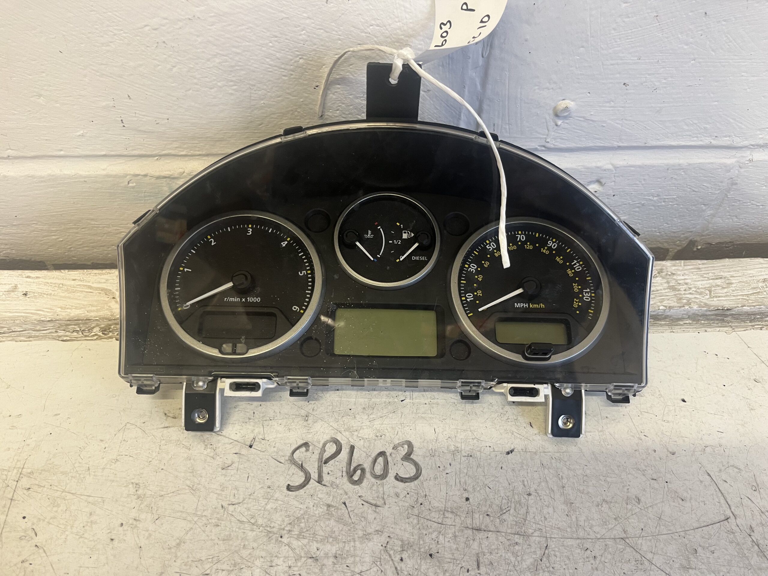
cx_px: 384
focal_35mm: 26
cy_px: 288
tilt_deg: -51.5
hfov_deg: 67.3
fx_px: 577
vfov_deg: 53.1
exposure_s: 1/50
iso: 125
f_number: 1.6
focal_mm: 5.1
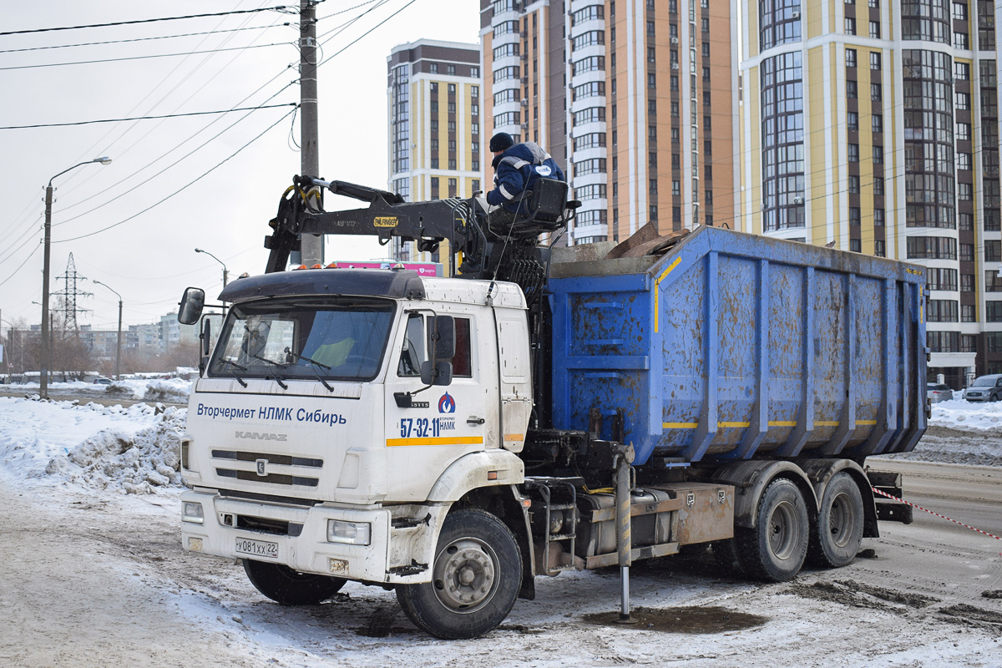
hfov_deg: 49.6
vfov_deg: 34.2
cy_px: 334
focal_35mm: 39
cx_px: 501
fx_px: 1085
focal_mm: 26
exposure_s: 1/800
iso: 200
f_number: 5.6
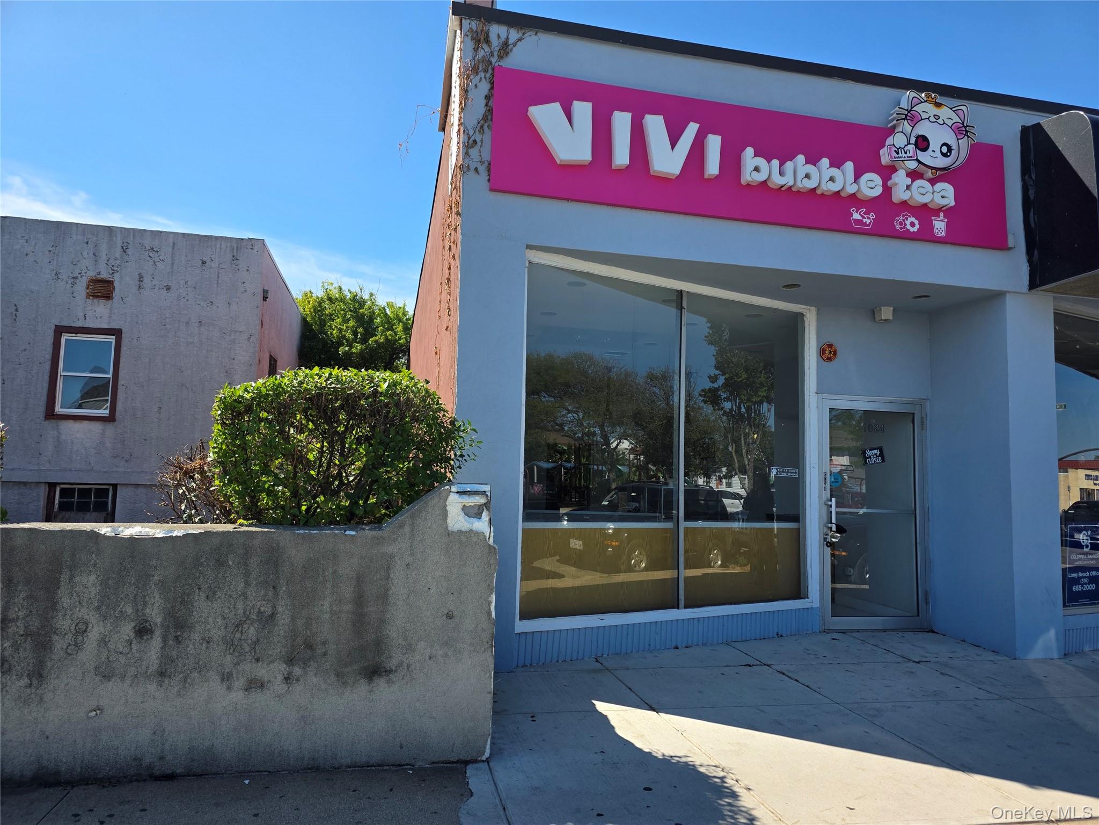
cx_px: 550
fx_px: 730
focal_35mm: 23
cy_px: 412
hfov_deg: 73.9
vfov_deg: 58.9
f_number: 1.7
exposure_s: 1/3300
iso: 80
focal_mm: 6.3
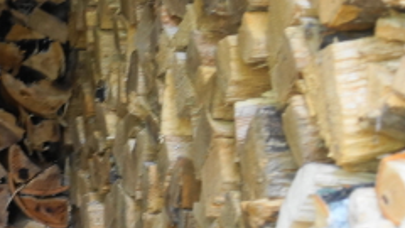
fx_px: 1267
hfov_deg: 17.1
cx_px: -113
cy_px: 181
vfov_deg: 10.2
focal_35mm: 118
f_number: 3.5
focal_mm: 18
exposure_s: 1/4
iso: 400
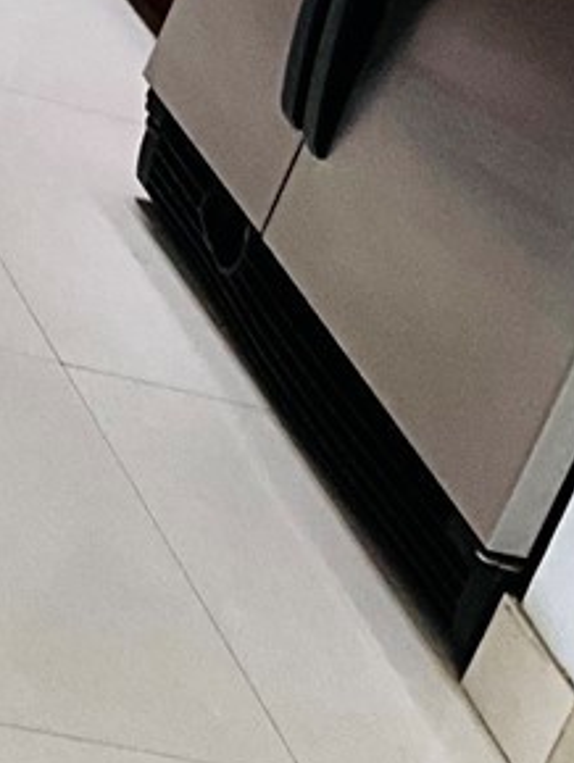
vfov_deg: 11.1
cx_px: -487
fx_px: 3532
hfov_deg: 8.9
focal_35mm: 160
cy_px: -824
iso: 80
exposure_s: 1/60
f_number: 1.8
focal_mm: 3
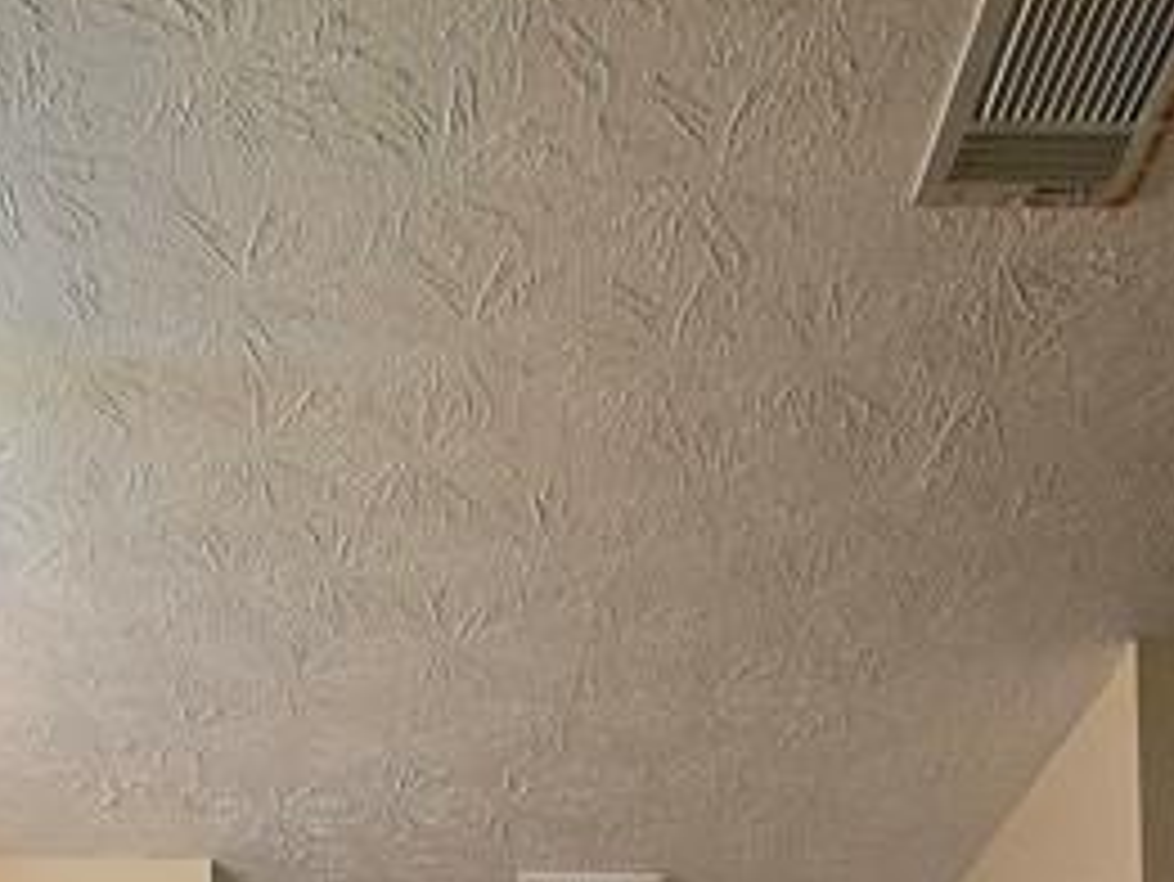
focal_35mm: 51
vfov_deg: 19.3
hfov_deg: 37.4
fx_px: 1730
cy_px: 1688
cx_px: 490
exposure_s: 1/60
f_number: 2.2
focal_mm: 1.7
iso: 200
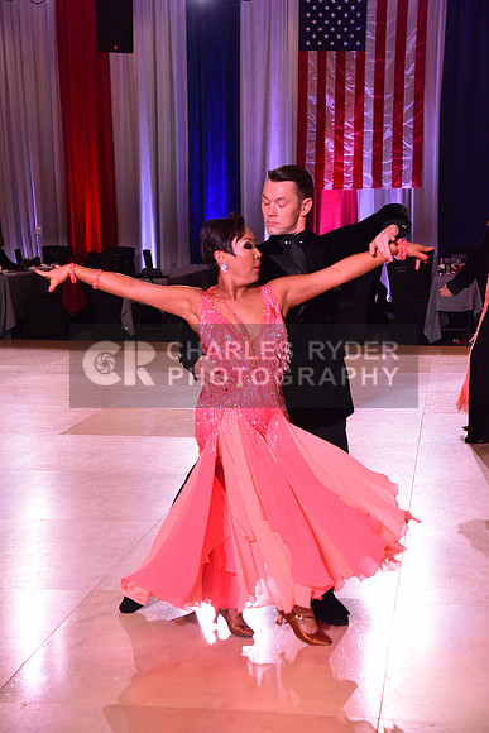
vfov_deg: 30.5
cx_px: 244
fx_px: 1344
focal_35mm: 66
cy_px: 366
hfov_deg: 20.6
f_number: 6.3
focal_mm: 66
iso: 2500
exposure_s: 1/320
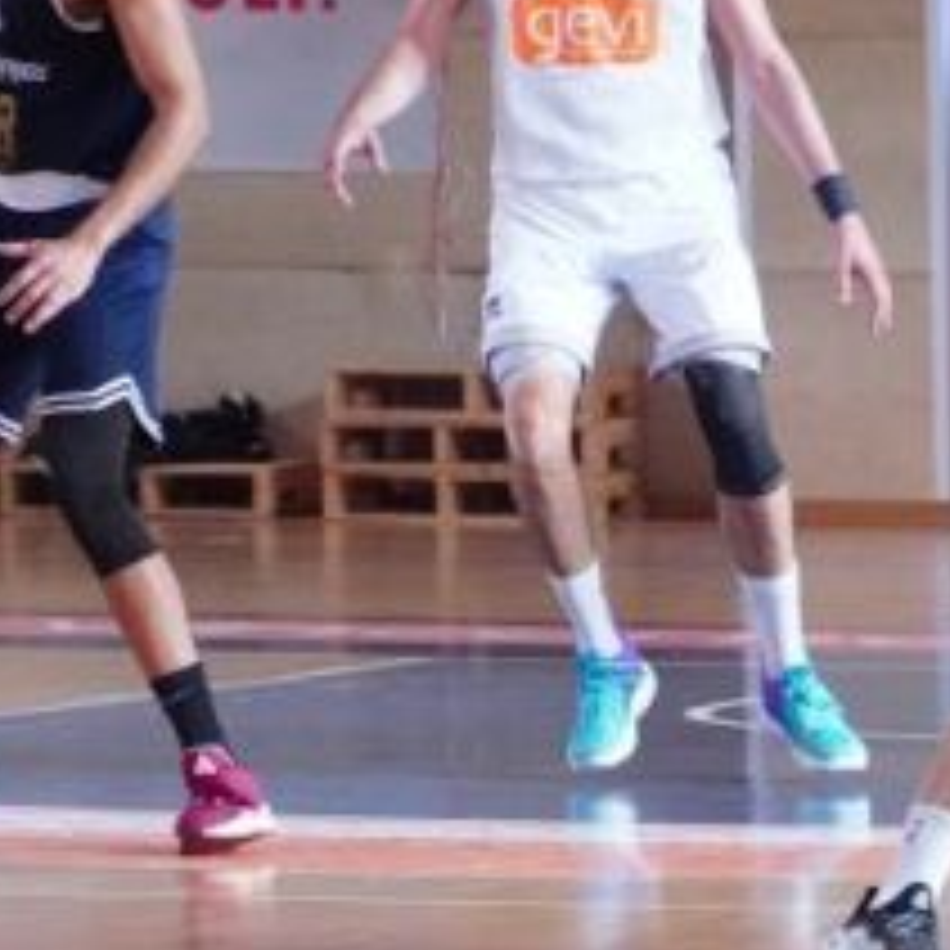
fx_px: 15482
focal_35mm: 499
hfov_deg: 3.5
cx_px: 1117
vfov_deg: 3.5
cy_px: 216
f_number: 4
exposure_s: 1/640
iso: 5000
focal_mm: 103
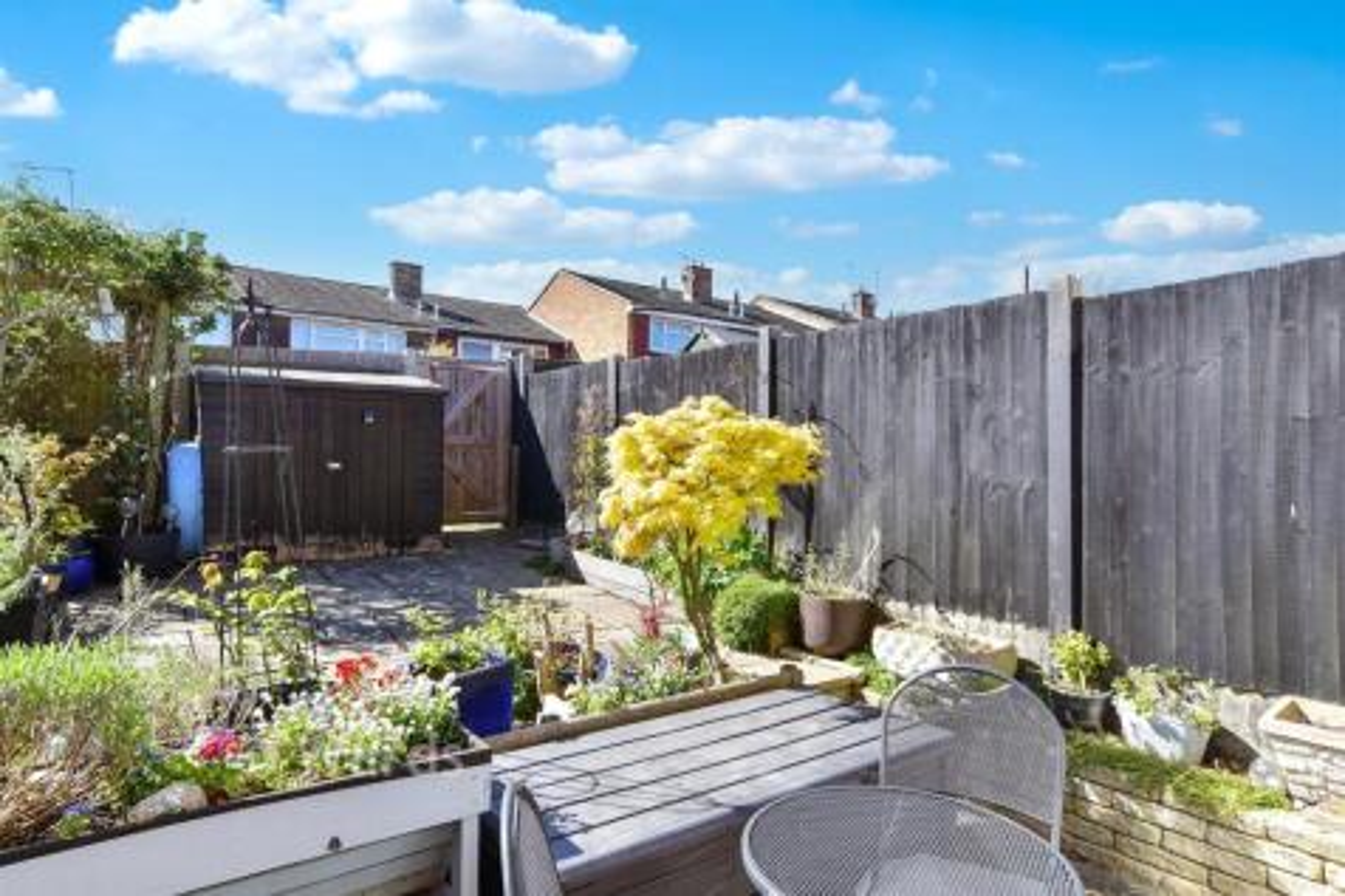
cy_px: 448
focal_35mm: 15
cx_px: 672
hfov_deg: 100.4
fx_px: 560
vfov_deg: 77.3
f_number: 8
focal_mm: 10
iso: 160
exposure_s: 1/125
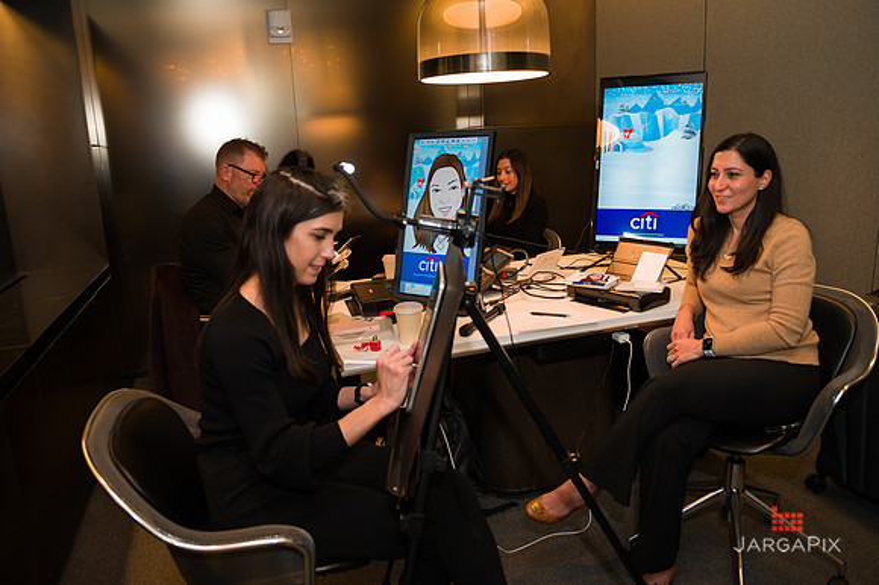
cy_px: 292
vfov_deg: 47.9
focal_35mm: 27
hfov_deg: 67.4
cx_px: 440
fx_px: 659
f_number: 3.2
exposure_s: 1/200
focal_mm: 27
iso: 400
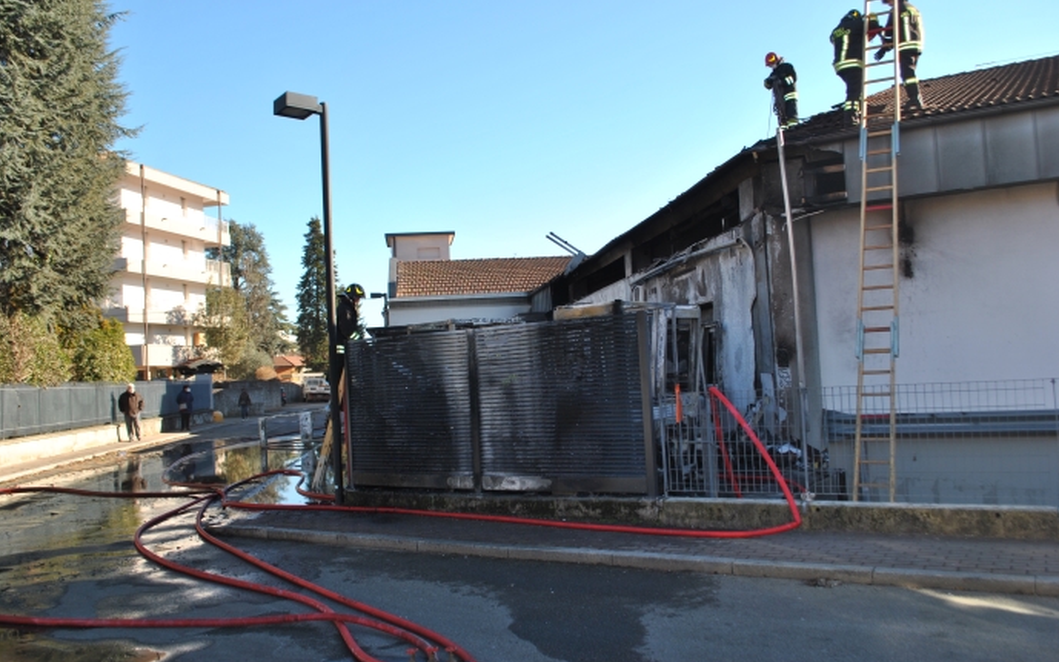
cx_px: 526
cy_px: 320
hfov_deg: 66.5
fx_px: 808
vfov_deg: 44.6
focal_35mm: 28
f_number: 5
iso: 100
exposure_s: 1/200
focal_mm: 18
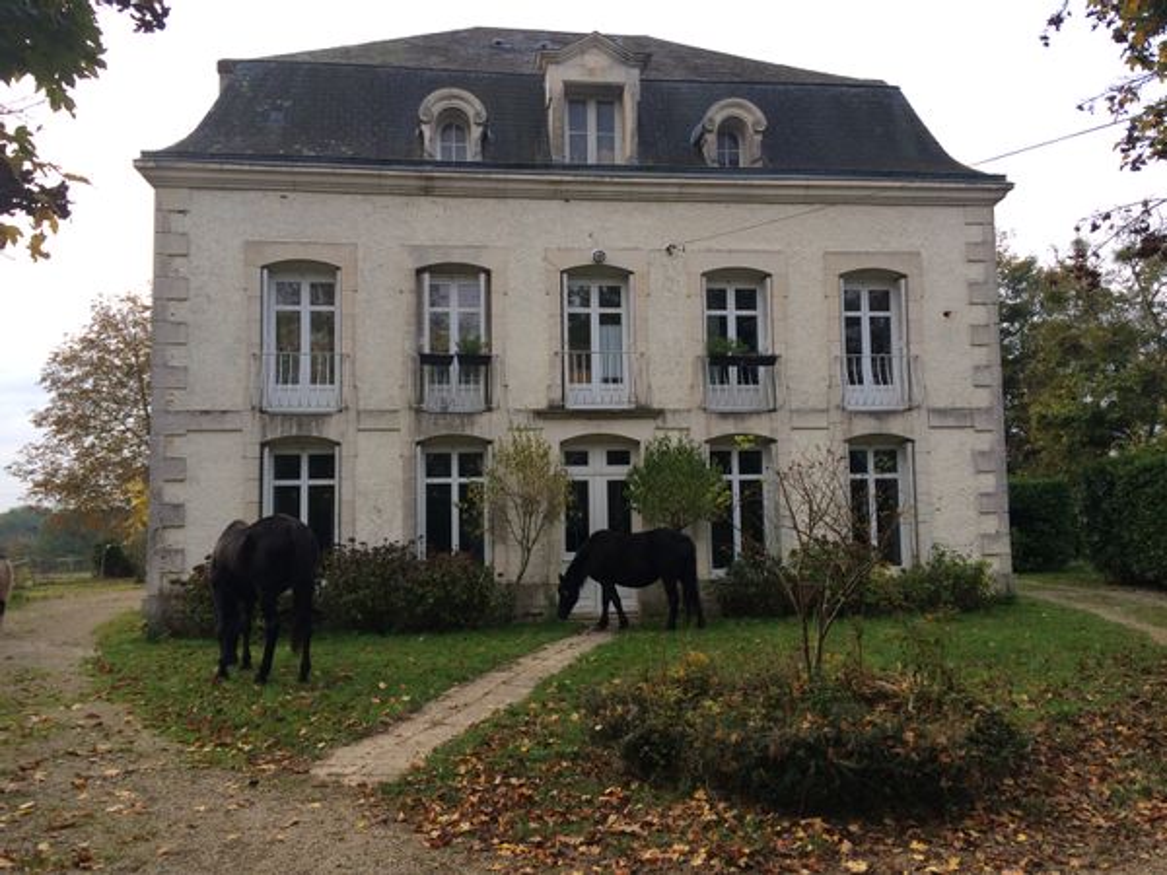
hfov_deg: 61.7
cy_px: 438
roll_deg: +0.6
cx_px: 584
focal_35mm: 29
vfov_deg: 48.2
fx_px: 978
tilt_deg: +5.9
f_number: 2.2
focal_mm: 4.15
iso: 50
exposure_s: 1/100
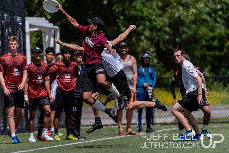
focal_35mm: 661
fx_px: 4203
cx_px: 103
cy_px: 84
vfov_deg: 2.1
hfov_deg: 3.1
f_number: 4
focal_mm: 400
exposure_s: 1/2000
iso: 180
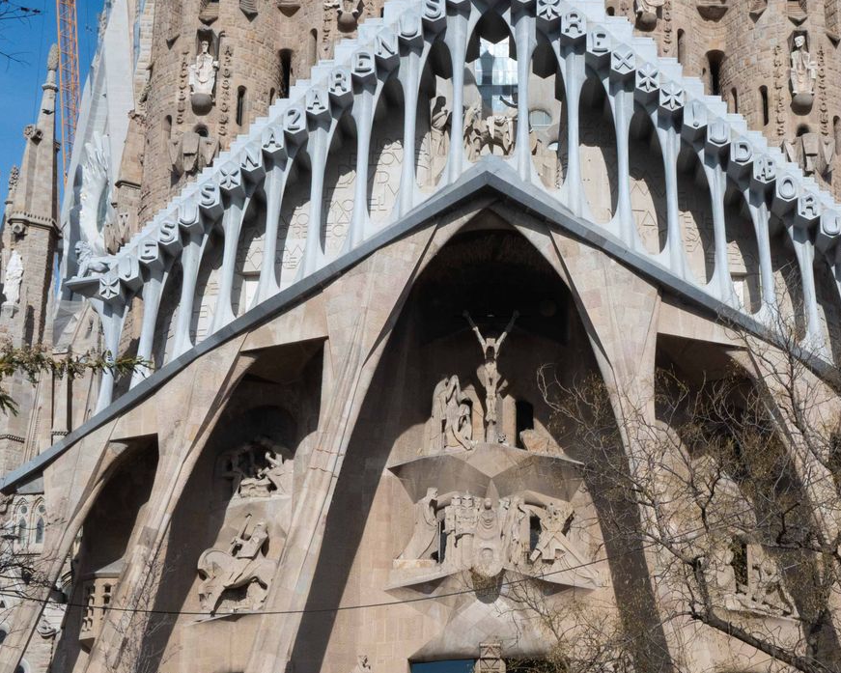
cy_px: 408
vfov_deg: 24.9
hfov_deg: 30.7
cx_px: 554
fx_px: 1518
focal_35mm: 61
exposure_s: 1/1000
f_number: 20
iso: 1250
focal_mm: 29.5
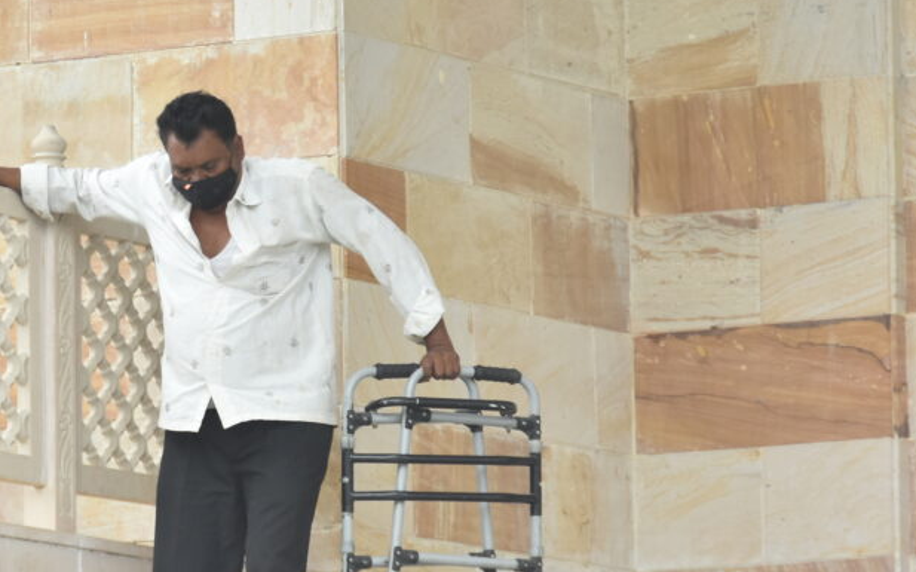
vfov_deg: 3.7
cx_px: 238
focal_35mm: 357
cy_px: 300
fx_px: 8908
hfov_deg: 5.9
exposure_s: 1/250
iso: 320
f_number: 5.6
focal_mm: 120
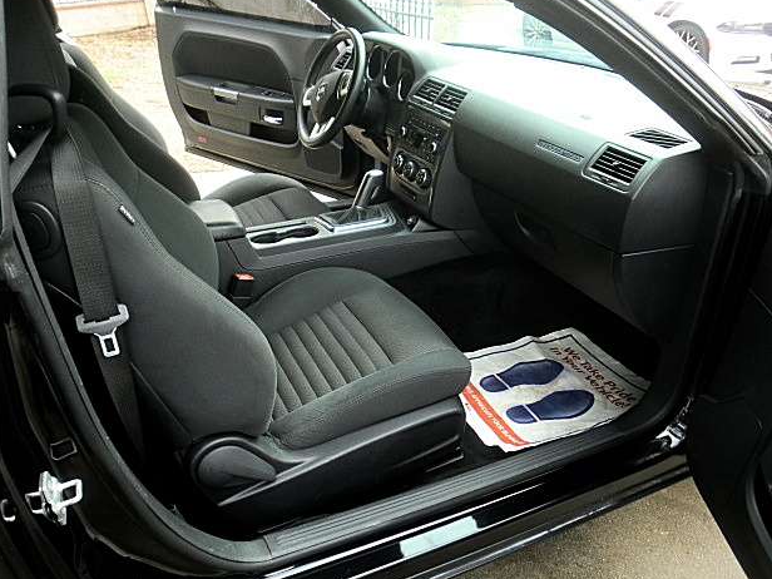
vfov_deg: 51.4
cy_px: 283
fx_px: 602
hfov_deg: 65.3
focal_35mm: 27
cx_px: 373
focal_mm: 4.65
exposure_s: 1/60
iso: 80
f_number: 2.6
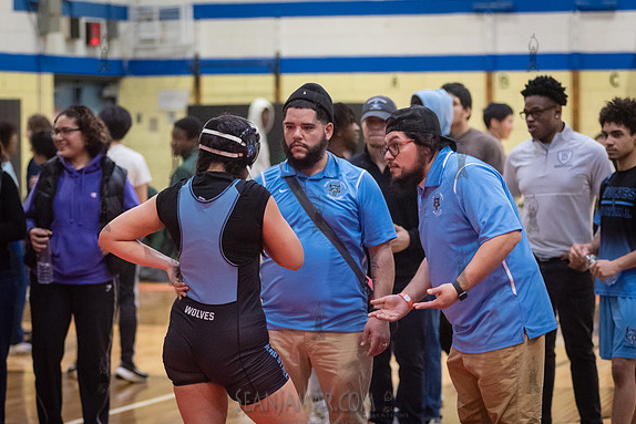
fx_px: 2421
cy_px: 226
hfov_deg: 15.0
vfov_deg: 10.0
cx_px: 260
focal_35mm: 137
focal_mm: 112
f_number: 3.2
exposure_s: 1/500
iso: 8000
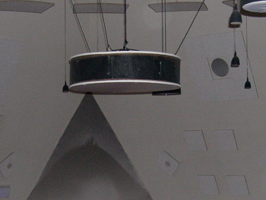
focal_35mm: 96
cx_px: 144
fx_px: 738
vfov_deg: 15.4
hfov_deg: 20.4
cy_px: 142
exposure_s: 1/60
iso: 400
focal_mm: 9
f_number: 2.9
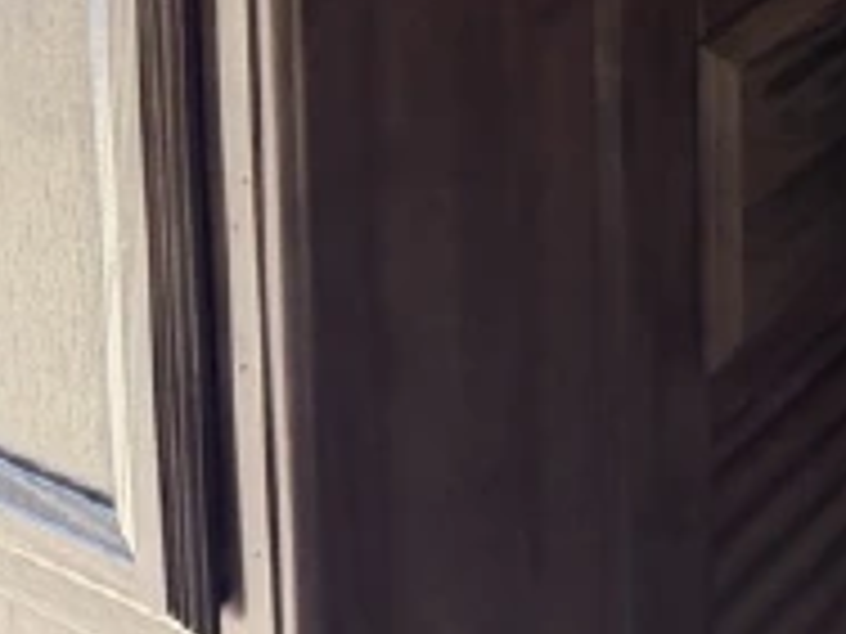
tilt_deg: -5.6
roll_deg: +0.5
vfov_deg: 12.6
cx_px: 932
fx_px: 2493
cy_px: -674
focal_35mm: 102
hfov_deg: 18.5
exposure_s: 1/74
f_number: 1.78
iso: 200
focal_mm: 6.76
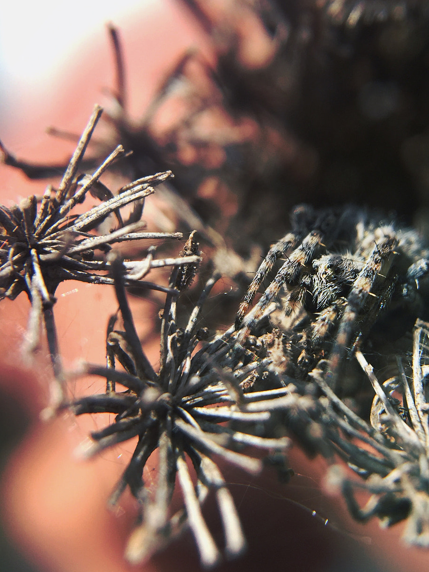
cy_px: 304
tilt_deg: -57.9
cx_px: 275
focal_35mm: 38
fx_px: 628
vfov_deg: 48.9
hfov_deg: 37.4
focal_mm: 4.15
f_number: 2.2
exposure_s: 1/1883
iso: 32
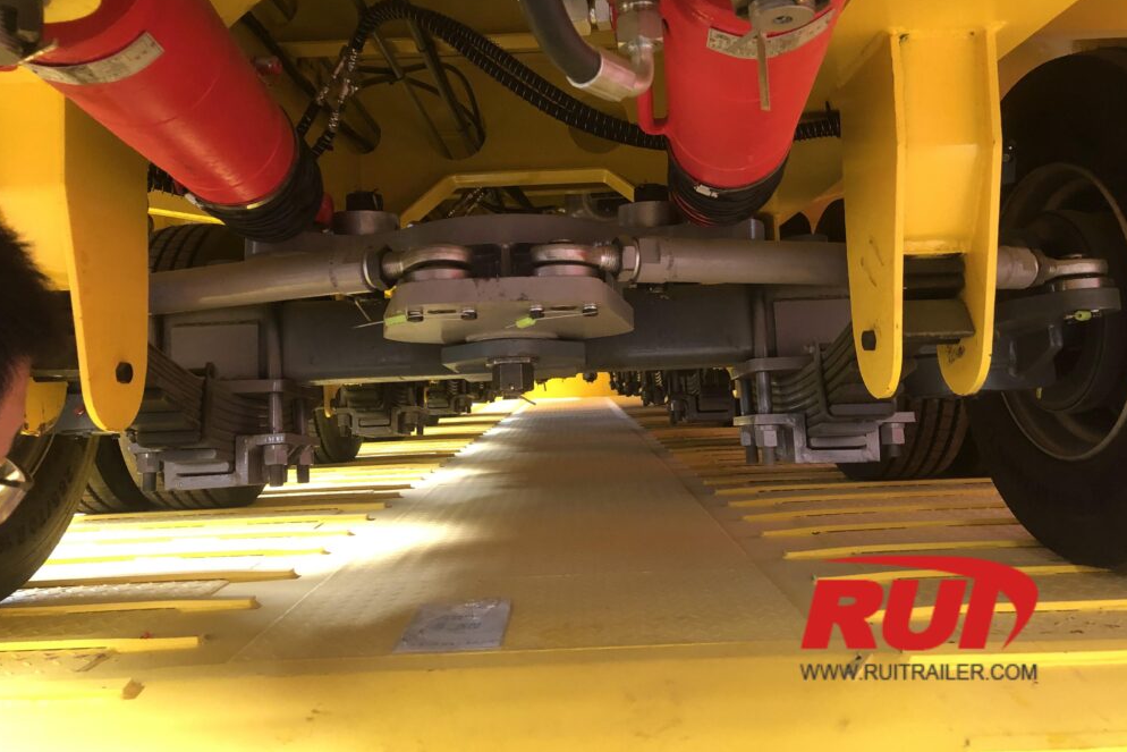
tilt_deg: +3.8
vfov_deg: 43.5
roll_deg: +1.9
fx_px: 939
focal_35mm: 30
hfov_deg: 61.9
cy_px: 319
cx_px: 556
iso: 100
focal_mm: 4
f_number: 1.8
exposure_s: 1/15
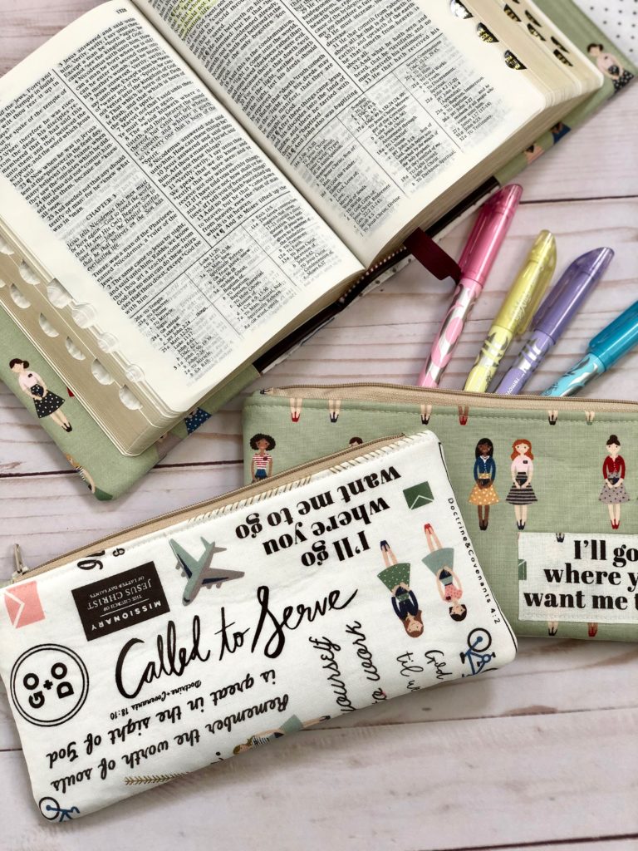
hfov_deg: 28.0
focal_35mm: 52
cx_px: 319
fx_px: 1278
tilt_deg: -78.4
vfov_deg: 36.8
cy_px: 426
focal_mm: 6
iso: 32
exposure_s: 1/60
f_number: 2.4
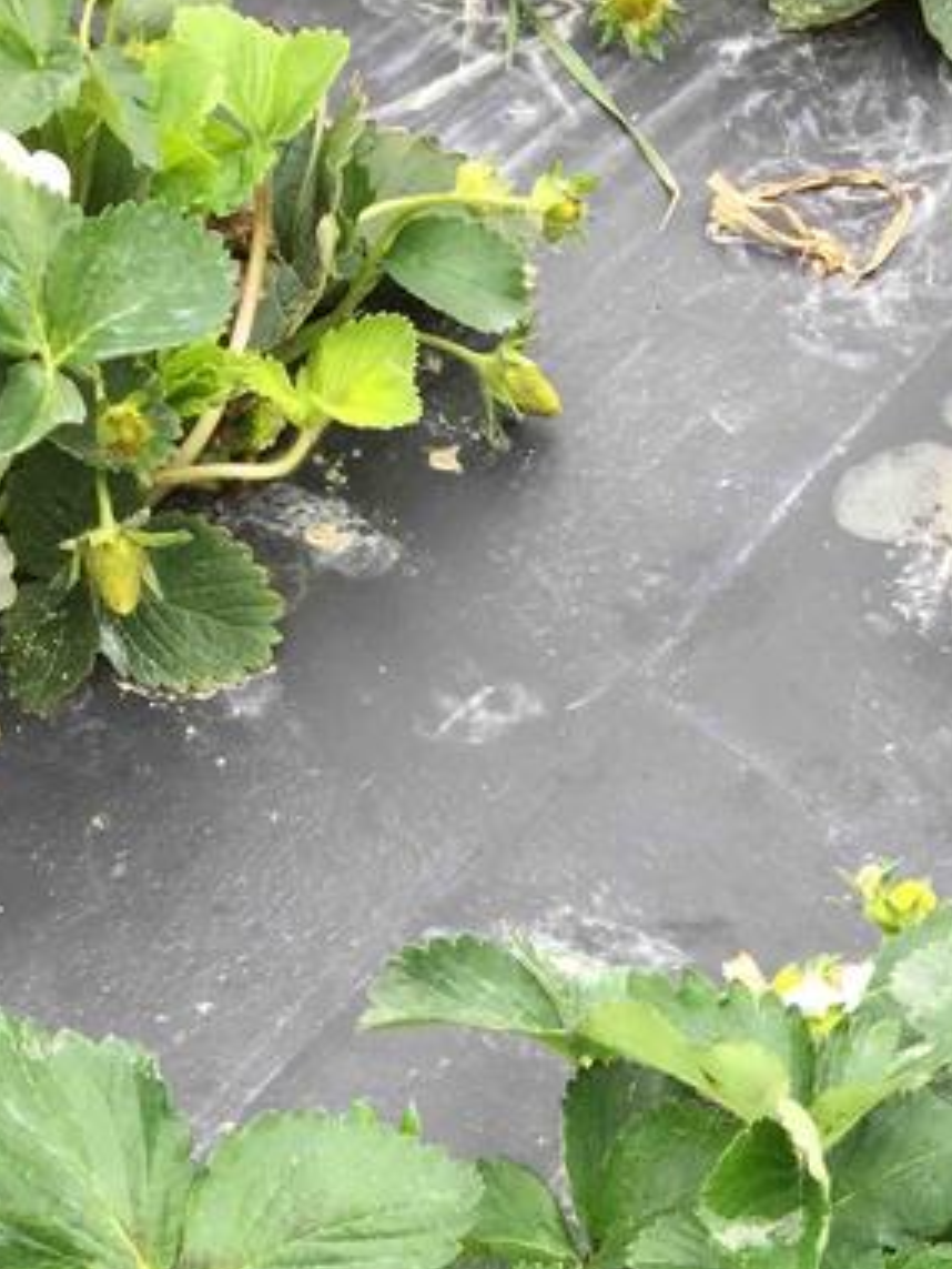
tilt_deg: -59.2
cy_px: 1544
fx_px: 2602
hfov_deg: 20.4
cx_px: 822
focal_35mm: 71
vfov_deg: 24.6
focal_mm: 4.15
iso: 32
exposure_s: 1/311
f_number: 2.2
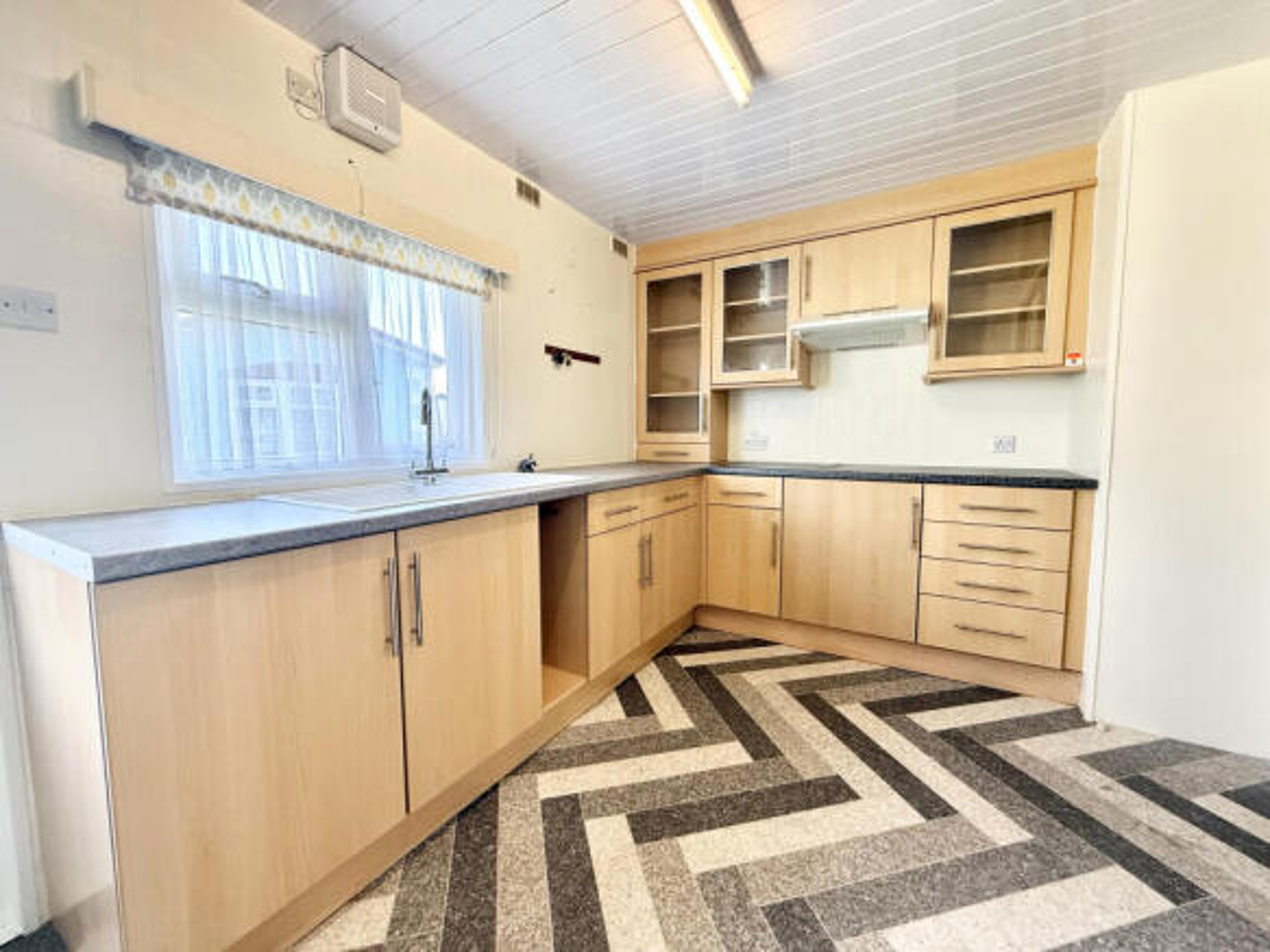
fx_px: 514
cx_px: 635
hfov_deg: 102.1
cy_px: 476
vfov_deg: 85.7
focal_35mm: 14
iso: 160
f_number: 2.2
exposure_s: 1/100
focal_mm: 2.22
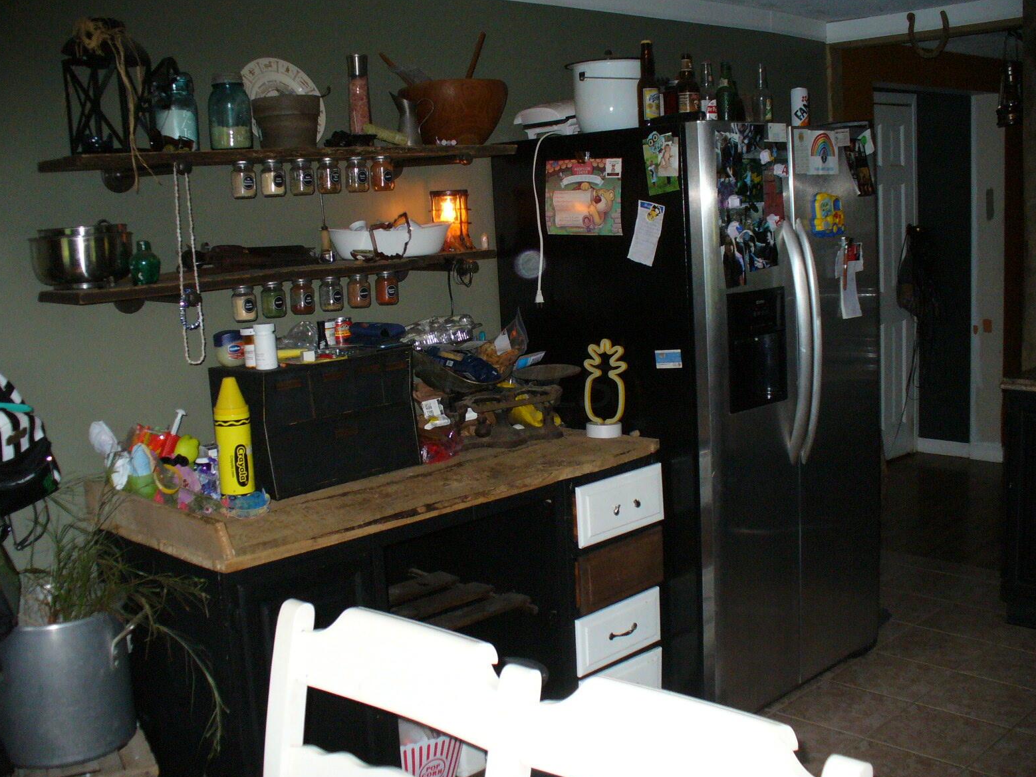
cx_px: 508
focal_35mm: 38
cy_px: 387
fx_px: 1137
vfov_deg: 37.7
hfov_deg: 49.0
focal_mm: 6.1
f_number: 2.8
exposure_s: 1/60
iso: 300
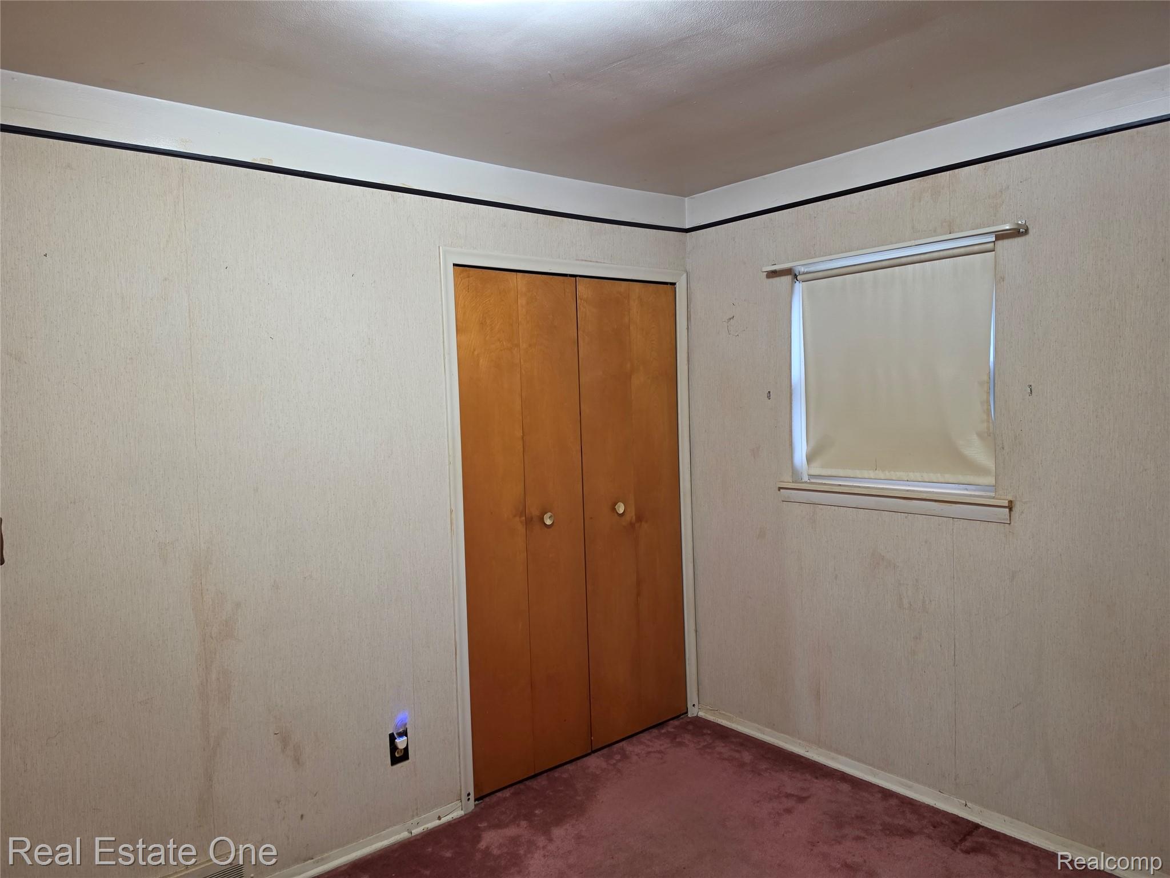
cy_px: 439
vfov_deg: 58.9
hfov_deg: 73.9
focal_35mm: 23
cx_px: 585
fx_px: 777
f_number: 1.4
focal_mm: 6.5
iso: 250
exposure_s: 1/120
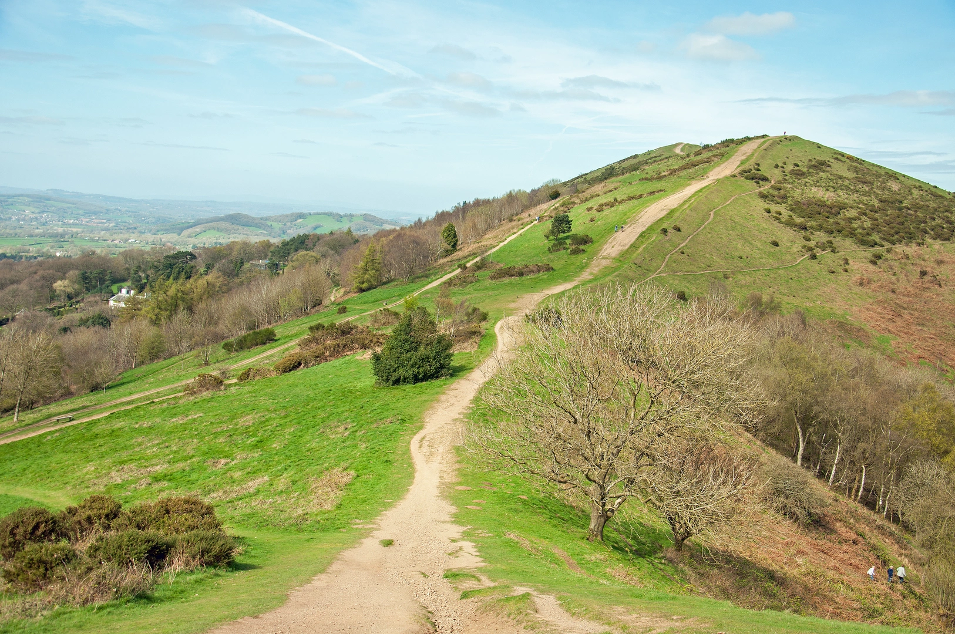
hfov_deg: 49.6
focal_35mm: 39
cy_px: 317
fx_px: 1033
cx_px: 478
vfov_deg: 34.1
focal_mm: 26
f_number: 6.3
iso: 200
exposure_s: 1/640
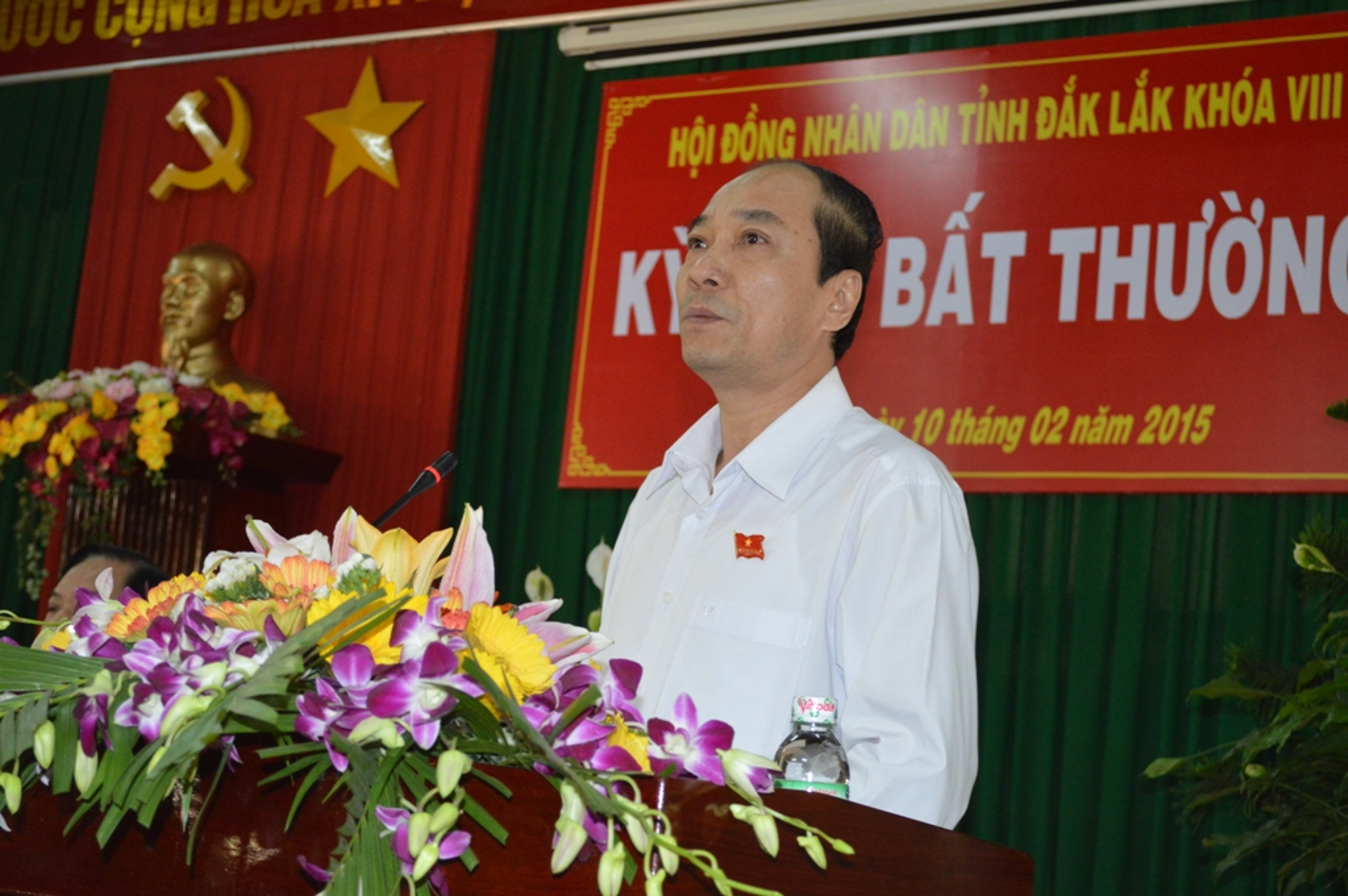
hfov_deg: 33.4
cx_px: 674
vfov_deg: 22.6
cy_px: 448
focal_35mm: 60
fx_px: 2245
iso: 1600
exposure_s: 1/60
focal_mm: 40
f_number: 5.3
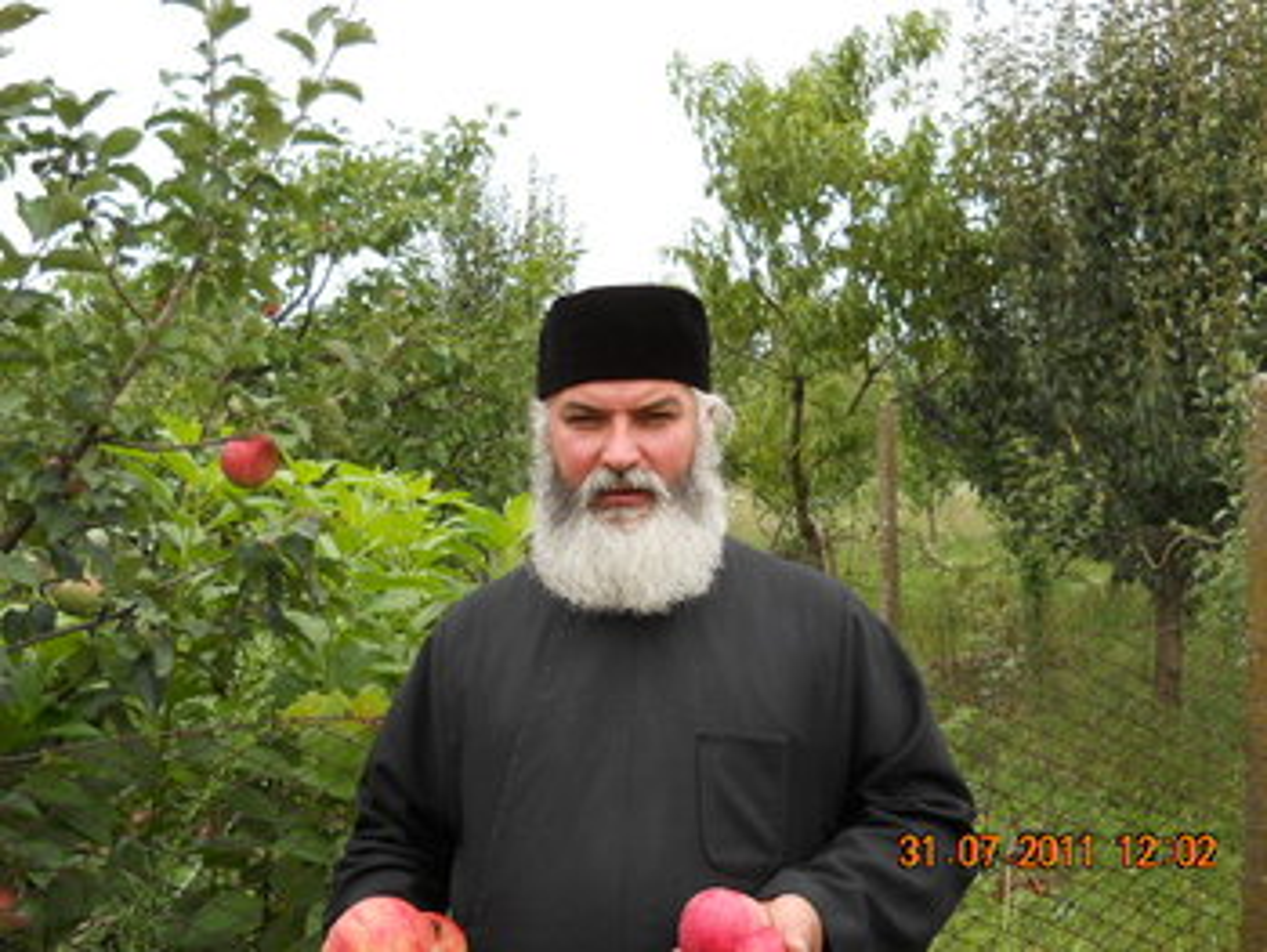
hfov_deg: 45.7
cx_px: 634
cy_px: 476
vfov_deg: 35.2
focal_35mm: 41
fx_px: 1502
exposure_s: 1/250
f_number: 3.1
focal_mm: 6.72
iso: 80
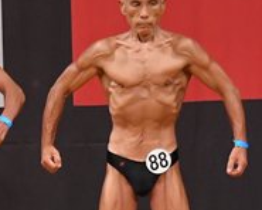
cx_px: -15
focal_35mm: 719
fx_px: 5575
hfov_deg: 2.7
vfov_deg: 2.2
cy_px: 155
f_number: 5.6
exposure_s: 1/400
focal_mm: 122
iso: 5600
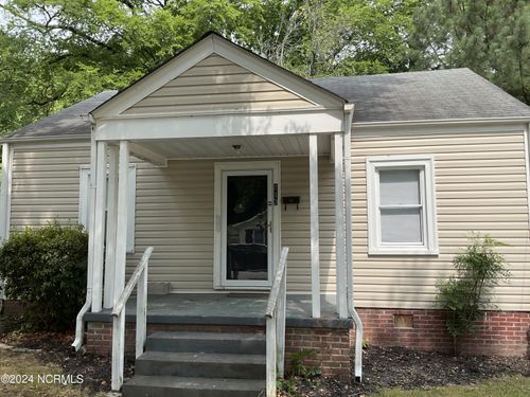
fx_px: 444
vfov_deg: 48.2
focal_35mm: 29
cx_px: 265
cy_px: 198
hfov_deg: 61.7
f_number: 1.8
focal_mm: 3
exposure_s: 1/978
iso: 25
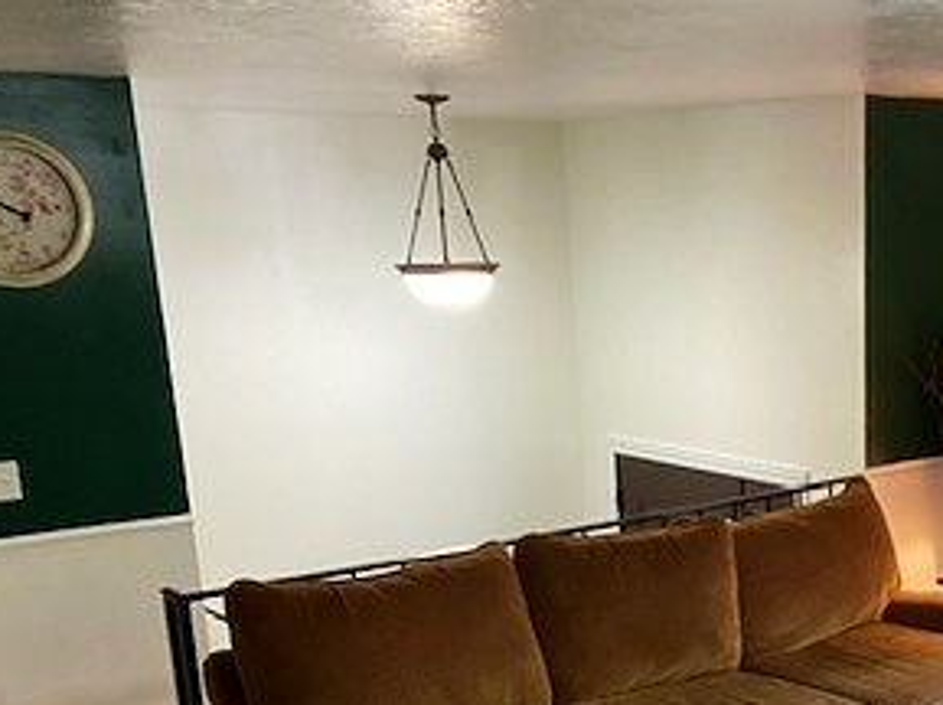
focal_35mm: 51
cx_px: 816
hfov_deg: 35.7
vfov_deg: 27.6
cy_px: 617
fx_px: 1388
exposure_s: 1/30
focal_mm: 2.71
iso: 400
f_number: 2.2
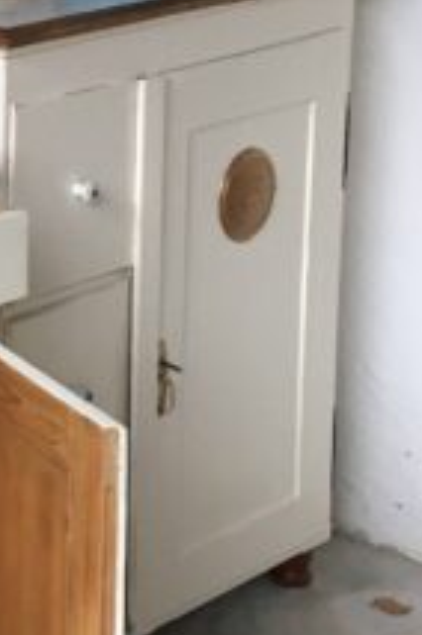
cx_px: -422
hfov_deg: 11.0
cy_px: 92
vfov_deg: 17.9
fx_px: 1993
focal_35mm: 113
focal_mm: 4.15
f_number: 2.2
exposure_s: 1/33
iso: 80
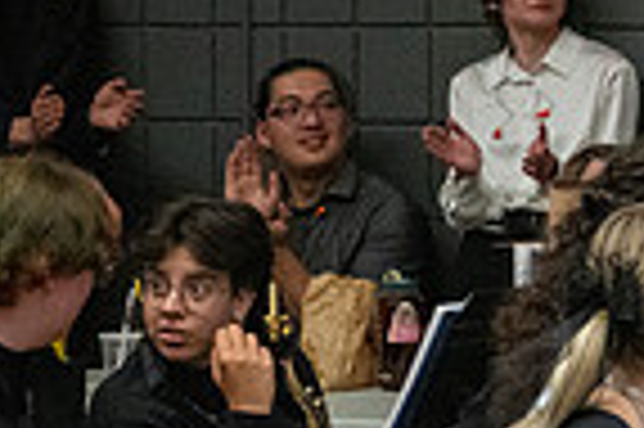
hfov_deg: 7.1
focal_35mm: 284
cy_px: -11
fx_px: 5075
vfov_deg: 4.8
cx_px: 1166
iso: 10000
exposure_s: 1/500
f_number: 4
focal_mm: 70
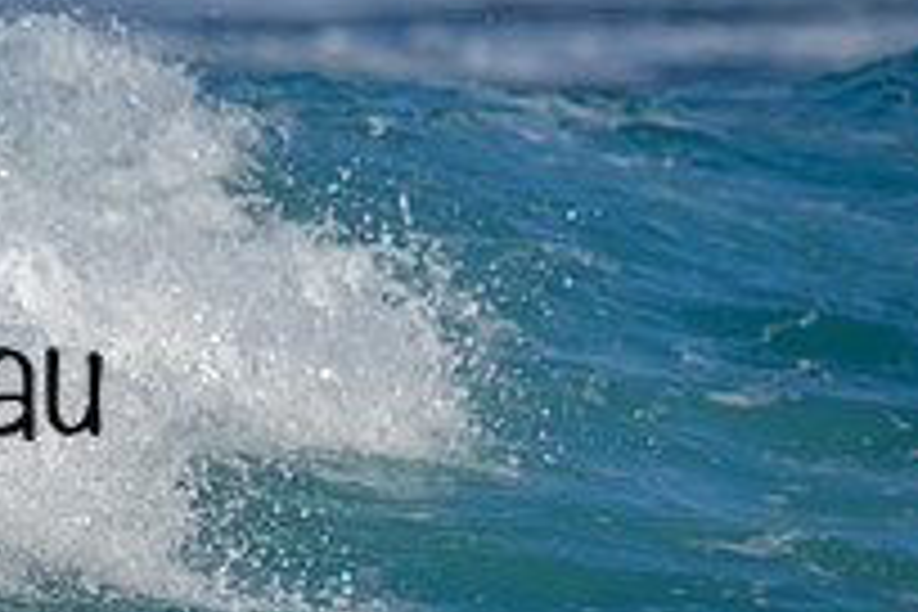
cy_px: 331
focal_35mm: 2271
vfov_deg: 0.6
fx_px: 57906
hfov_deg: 0.9
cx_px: -374
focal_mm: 800
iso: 180
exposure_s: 1/2000
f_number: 6.3
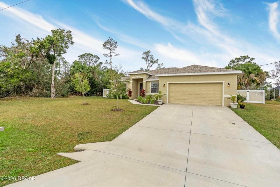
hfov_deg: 95.0
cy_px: 94
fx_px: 128
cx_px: 140
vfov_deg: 72.1
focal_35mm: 16
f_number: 9
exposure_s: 1/4000
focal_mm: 11
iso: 250
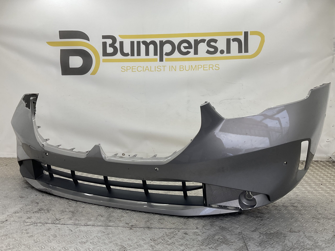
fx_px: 281
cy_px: 126
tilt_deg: -6.3
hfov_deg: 61.7
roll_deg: -0.4
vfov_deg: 48.2
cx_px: 168
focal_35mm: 29
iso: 25
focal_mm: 3
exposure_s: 1/120
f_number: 1.8
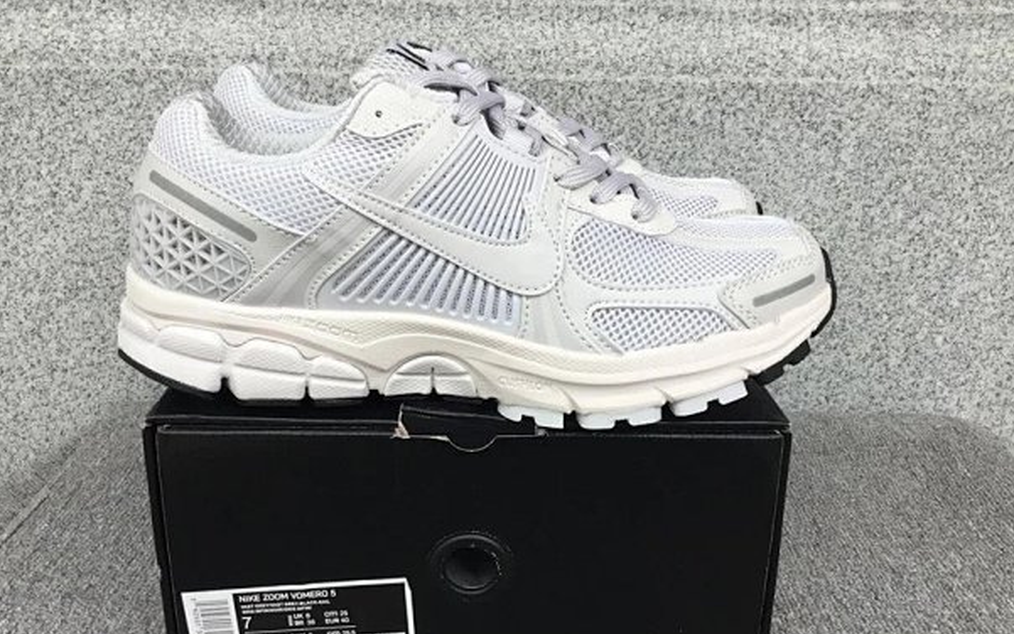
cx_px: 484
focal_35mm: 35
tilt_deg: -18.4
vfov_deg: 36.2
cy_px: 363
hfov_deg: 55.3
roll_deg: -0.9
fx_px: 967
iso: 25
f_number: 2.4
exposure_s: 1/100
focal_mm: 3.3
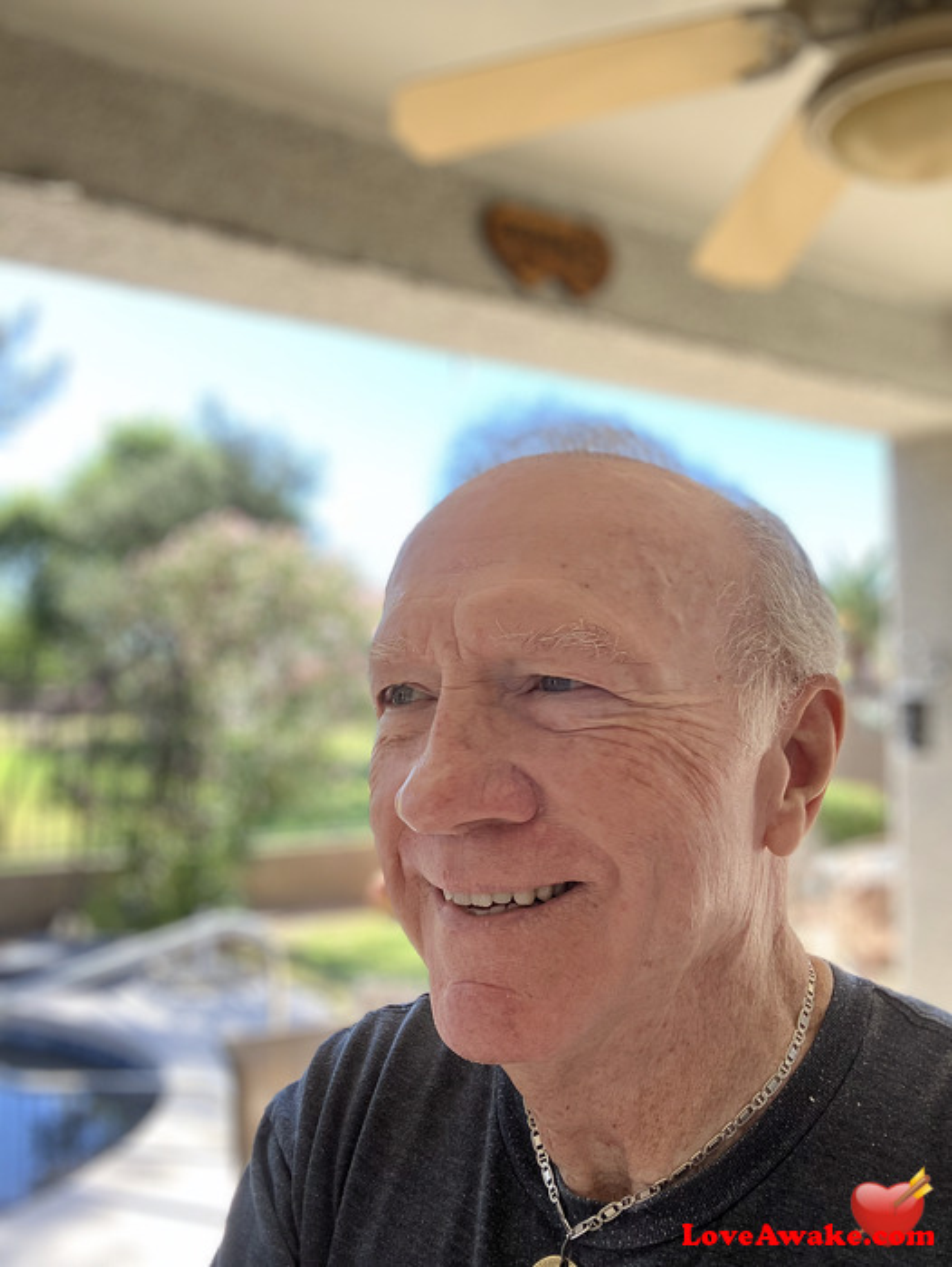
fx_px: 1172
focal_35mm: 32
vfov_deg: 56.8
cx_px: 476
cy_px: 634
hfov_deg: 44.2
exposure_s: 1/121
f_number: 2.2
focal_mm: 2.87
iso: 25
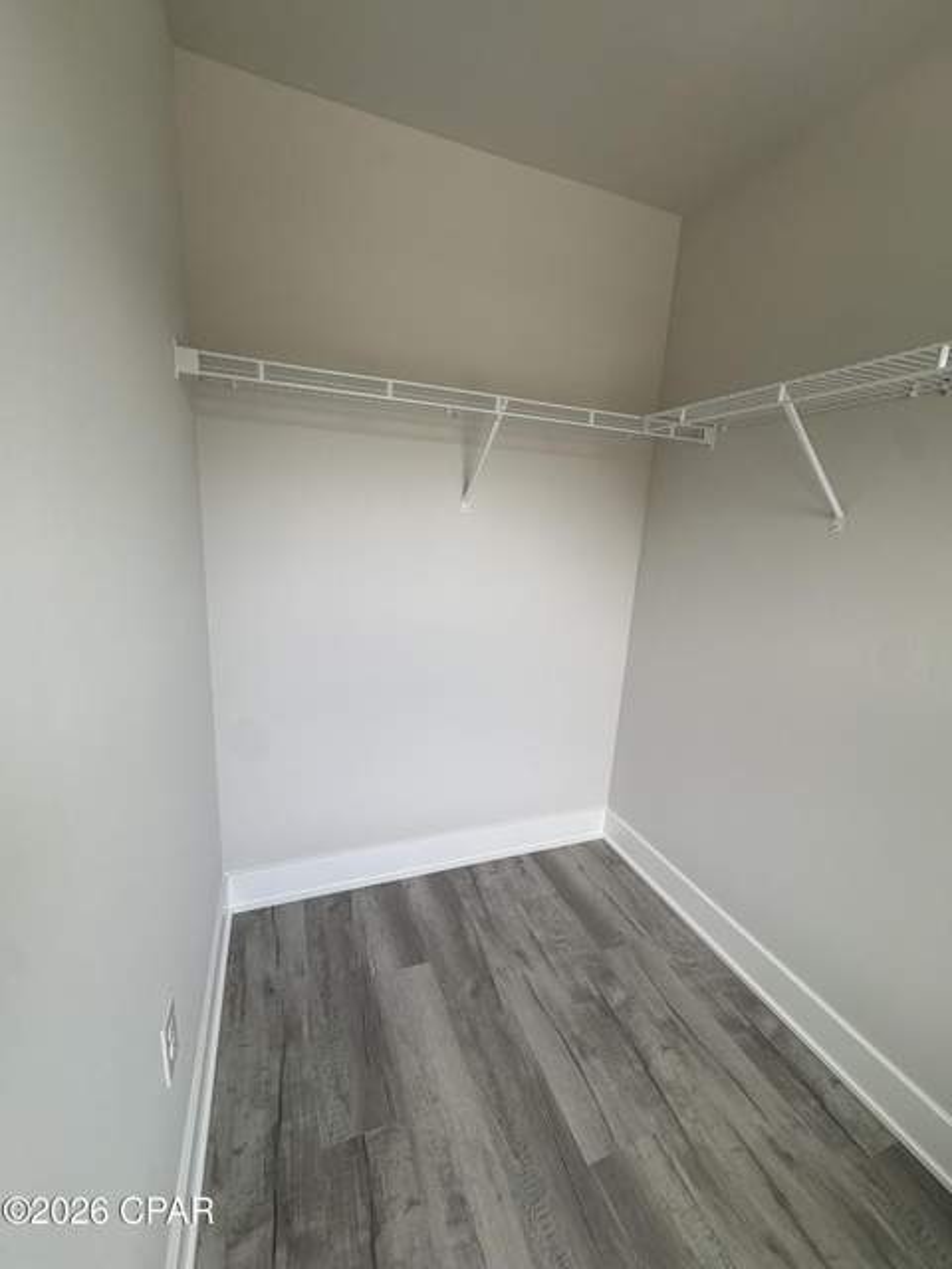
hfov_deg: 85.7
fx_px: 513
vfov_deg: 102.1
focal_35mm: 14
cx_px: 476
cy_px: 634
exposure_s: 1/99
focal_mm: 2.22
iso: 50
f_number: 2.2
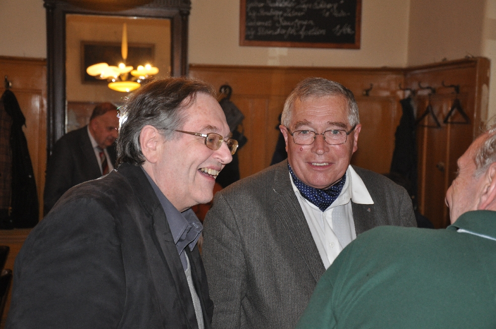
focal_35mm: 63
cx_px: 248
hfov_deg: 31.9
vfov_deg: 21.5
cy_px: 164
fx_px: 867
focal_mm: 42
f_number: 4.8
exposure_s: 1/60
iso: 800
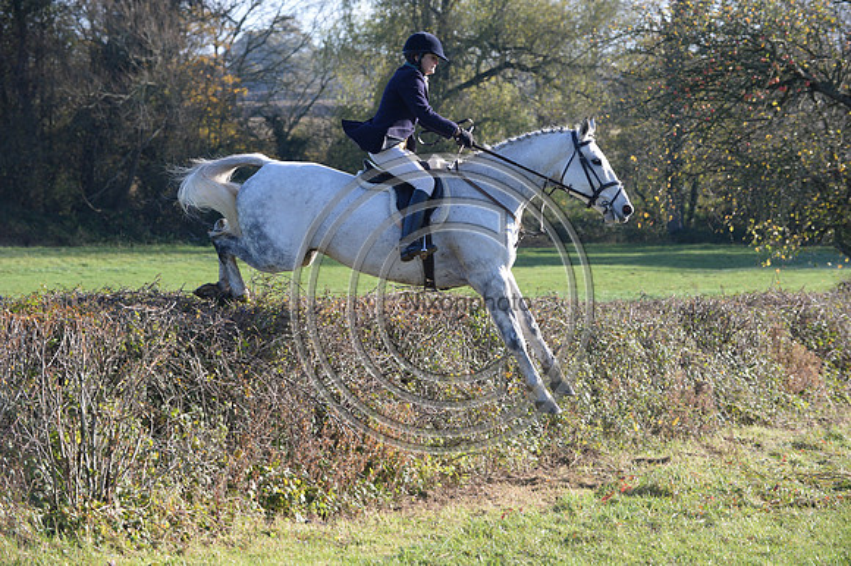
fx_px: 2835
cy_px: 283
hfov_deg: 17.1
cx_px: 426
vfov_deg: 11.4
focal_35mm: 120
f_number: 5
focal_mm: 120
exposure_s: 1/1250
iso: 1000
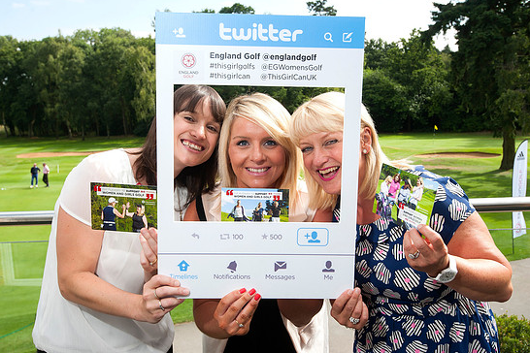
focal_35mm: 34
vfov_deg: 38.9
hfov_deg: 55.8
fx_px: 501
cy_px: 168
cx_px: 257
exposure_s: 1/200
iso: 200
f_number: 9
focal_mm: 32
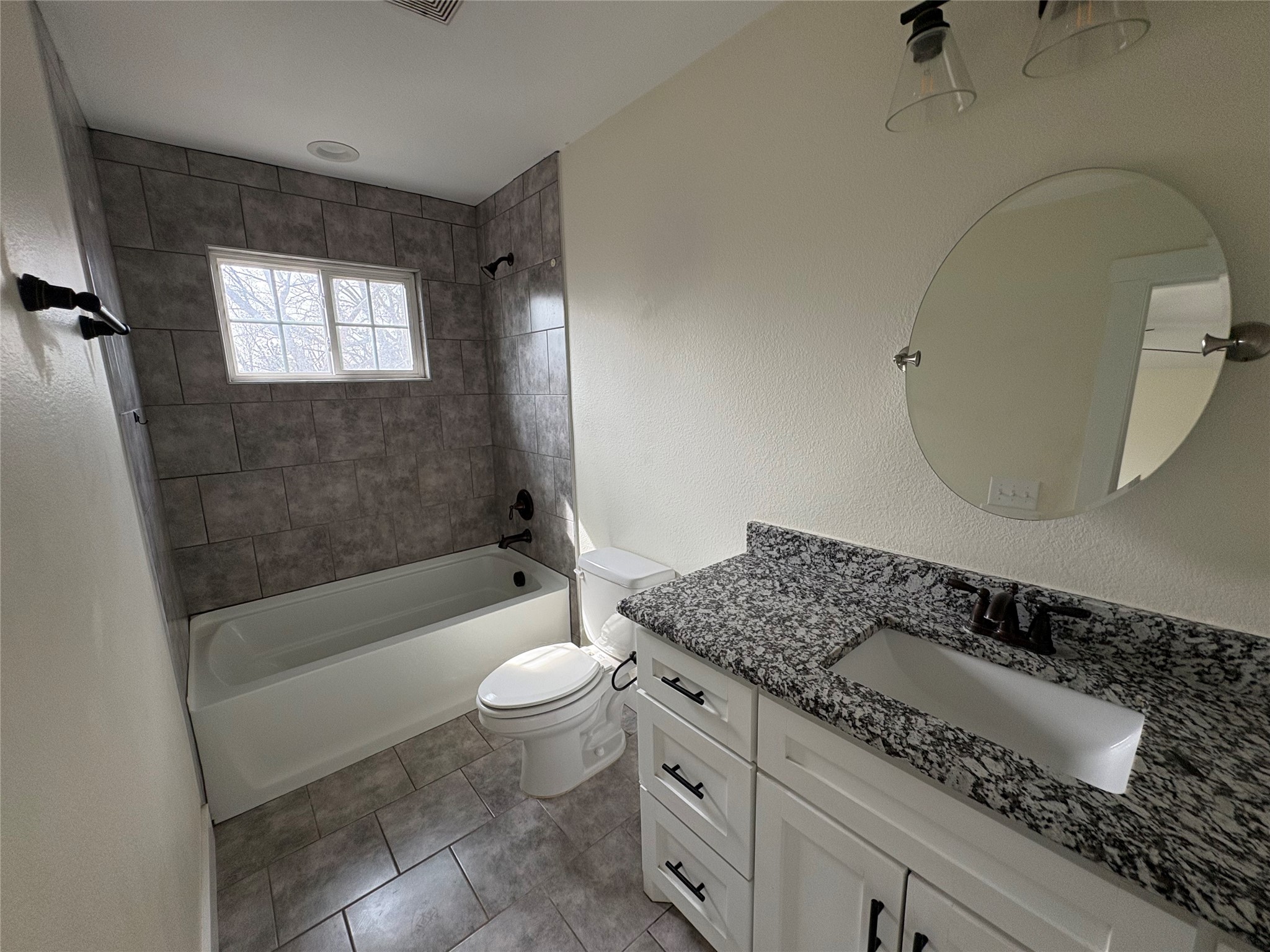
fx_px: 514
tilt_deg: -10.0
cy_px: 476
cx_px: 635
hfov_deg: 102.1
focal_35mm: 14
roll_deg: +1.6
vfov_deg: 85.7
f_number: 2.2
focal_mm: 2.22
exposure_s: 1/100
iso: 125
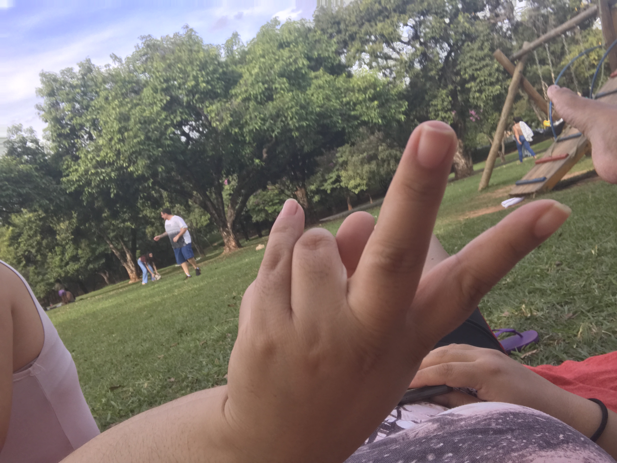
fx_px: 571
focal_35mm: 32
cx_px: 308
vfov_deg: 44.2
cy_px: 232
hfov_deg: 56.8
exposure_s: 1/181
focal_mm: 2.87
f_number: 2.2
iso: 25
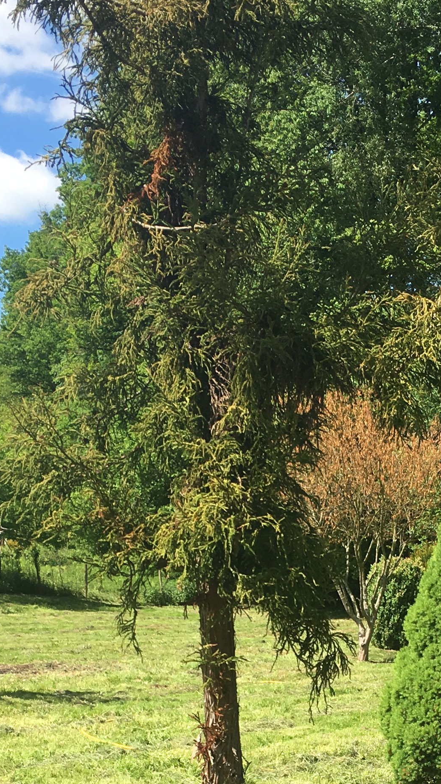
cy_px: 709
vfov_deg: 29.3
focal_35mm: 69
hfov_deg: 17.4
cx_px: 326
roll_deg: +1.4
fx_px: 1434
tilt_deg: -4.1
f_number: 2.2
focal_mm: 4.15
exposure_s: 1/801
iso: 25
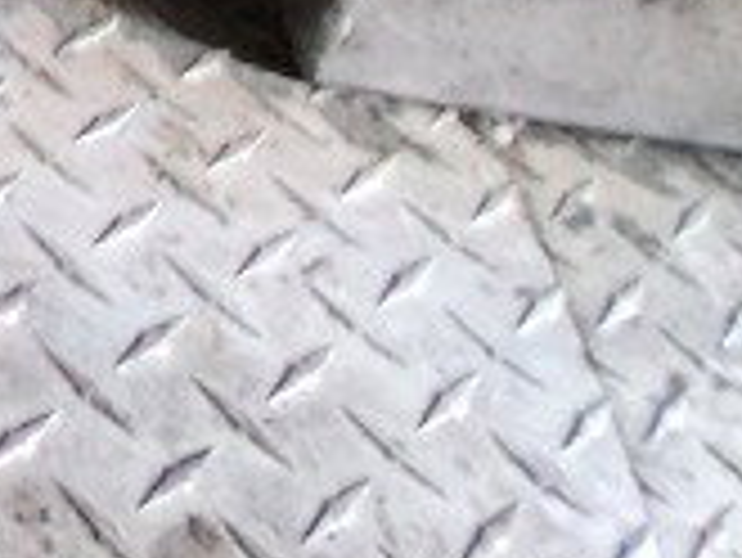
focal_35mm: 63
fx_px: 1351
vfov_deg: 18.8
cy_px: -400
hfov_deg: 20.8
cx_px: -607
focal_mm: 1.4
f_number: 2.2
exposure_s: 1/30
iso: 400
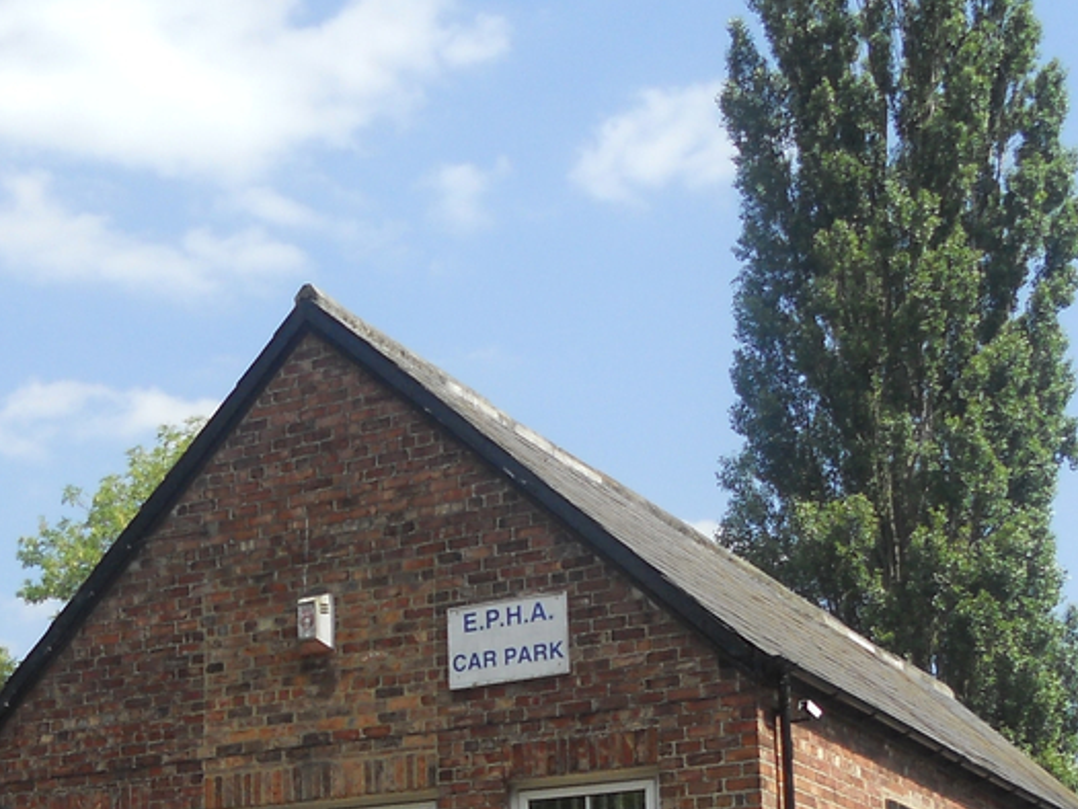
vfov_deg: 19.1
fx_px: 2305
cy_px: 879
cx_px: 146
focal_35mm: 74
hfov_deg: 25.6
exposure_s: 1/640
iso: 80
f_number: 3.2
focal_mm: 4.9
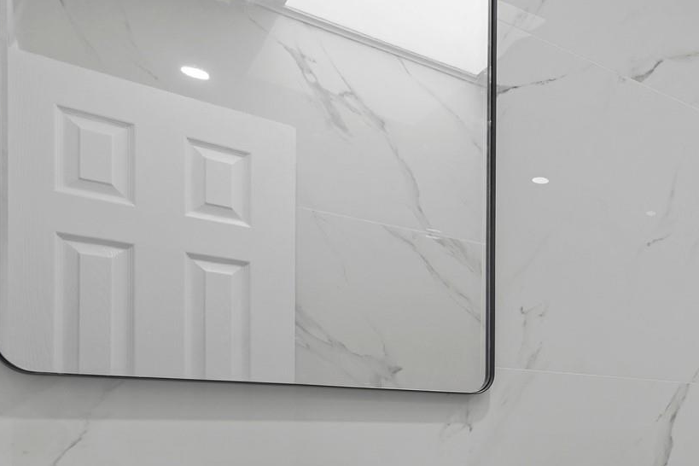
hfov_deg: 41.5
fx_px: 680
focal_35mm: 35
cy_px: 438
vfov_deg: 35.2
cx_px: 795
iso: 1000
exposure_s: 1/6
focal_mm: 14
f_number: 8
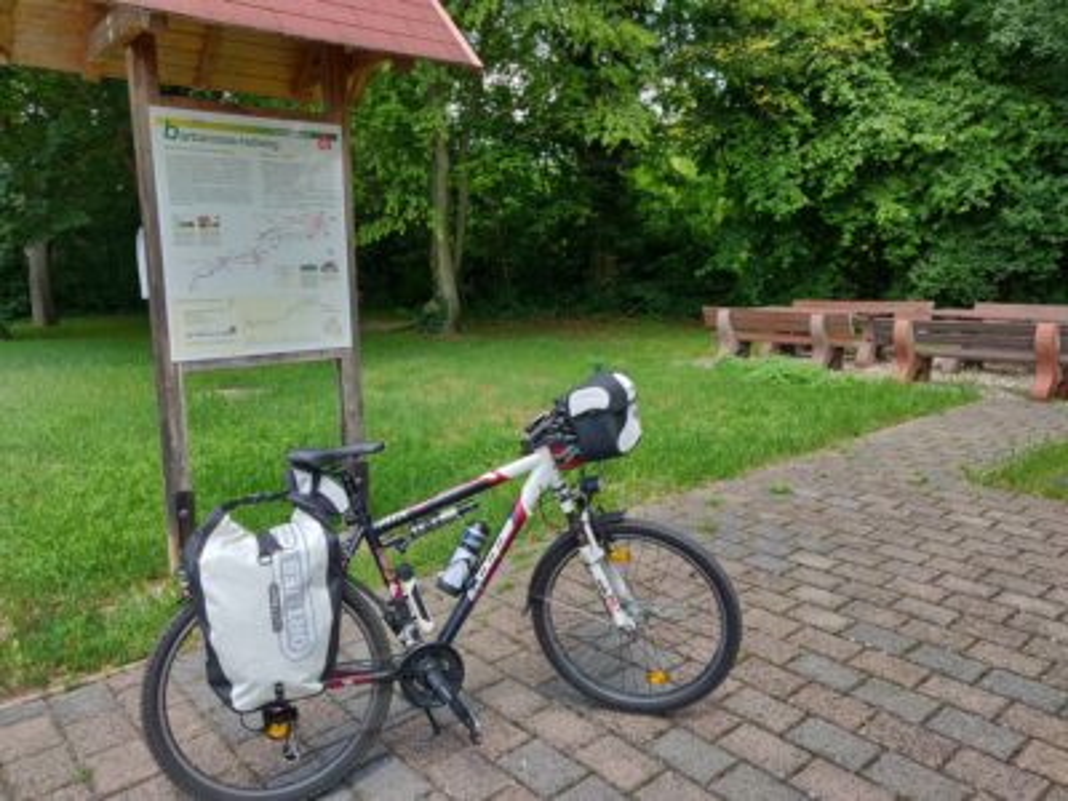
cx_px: 534
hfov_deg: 69.4
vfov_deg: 54.9
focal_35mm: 25
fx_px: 771
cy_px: 400
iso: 100
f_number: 1.7
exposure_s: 1/127
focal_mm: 4.25
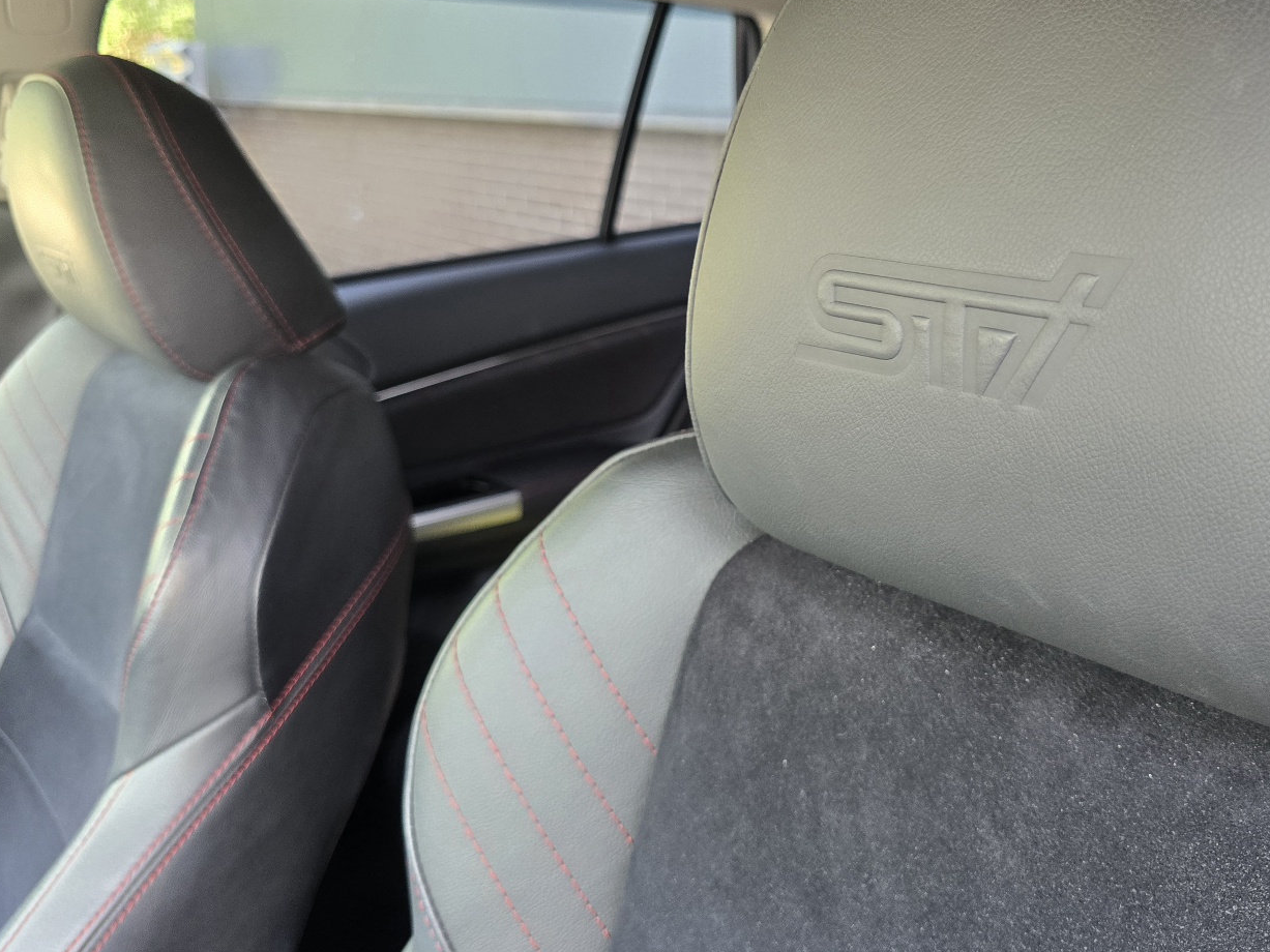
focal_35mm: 30
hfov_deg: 59.3
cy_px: 407
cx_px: 780
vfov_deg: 46.6
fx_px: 1101
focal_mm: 6.3
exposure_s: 1/101
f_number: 1.7
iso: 200
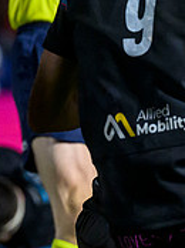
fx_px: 7158
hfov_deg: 1.5
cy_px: 166
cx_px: 319
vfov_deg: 2.0
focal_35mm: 1002
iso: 5000
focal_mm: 200
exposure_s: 1/1600
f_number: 3.5
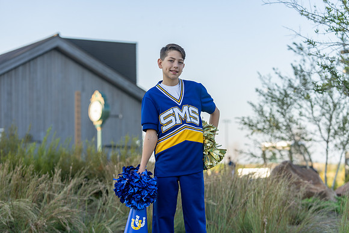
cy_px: 116
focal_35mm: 86
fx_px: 834
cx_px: 174
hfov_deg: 23.6
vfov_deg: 15.9
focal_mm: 86
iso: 125
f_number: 3.2
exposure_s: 1/400
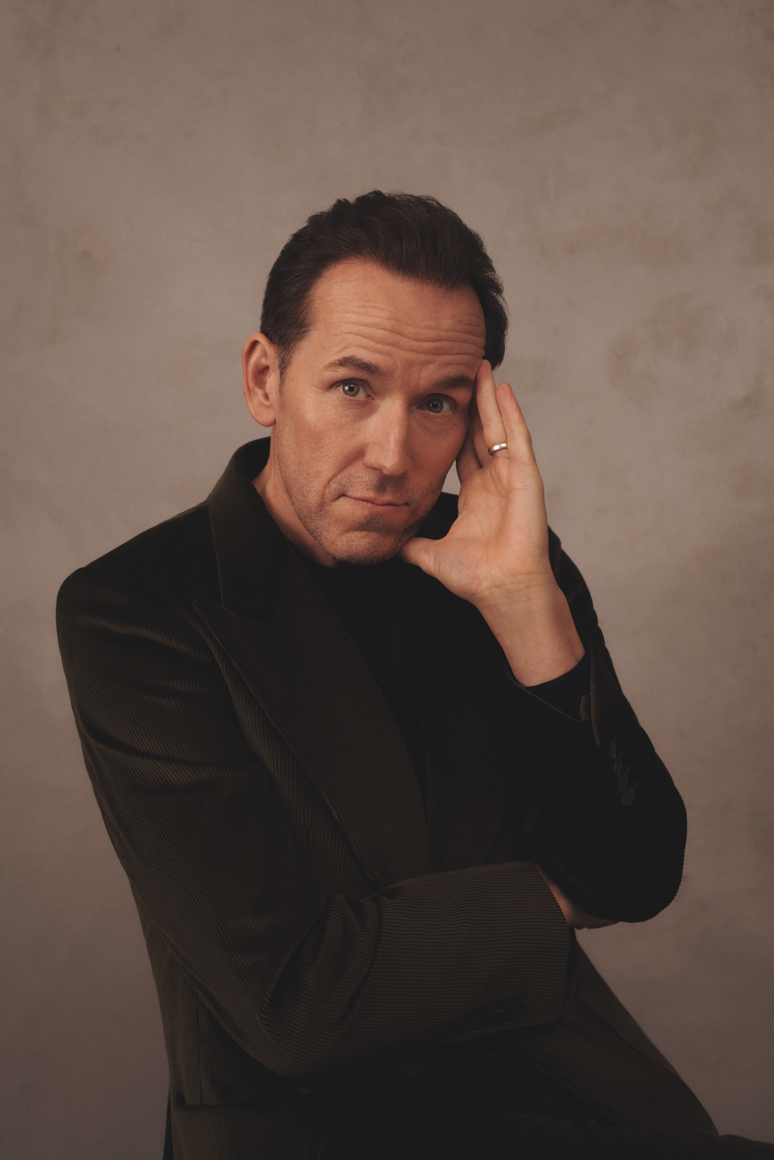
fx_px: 1612
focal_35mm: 50
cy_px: 580
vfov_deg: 39.6
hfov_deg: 27.0
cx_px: 387
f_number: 5.6
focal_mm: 50
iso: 200
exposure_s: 1/160
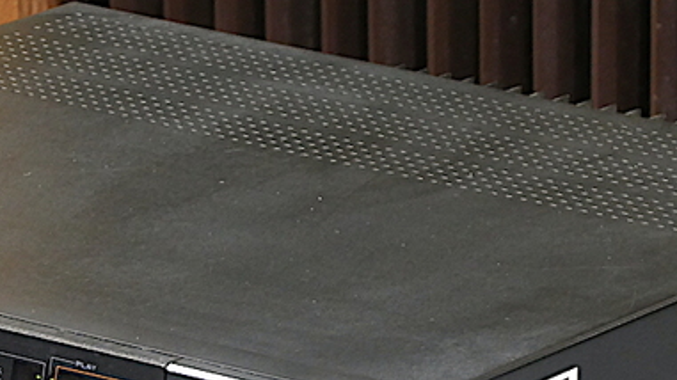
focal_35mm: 371
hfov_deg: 5.8
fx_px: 6658
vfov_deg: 3.3
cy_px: 369
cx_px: 206
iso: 200
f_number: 5.3
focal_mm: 24.2
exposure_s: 1/2
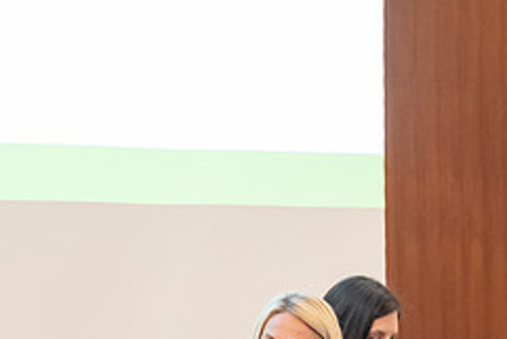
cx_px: 248
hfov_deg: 4.2
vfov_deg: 2.8
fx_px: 6919
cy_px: 403
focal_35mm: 491
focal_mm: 200
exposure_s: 1/200
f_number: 3.5
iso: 3200
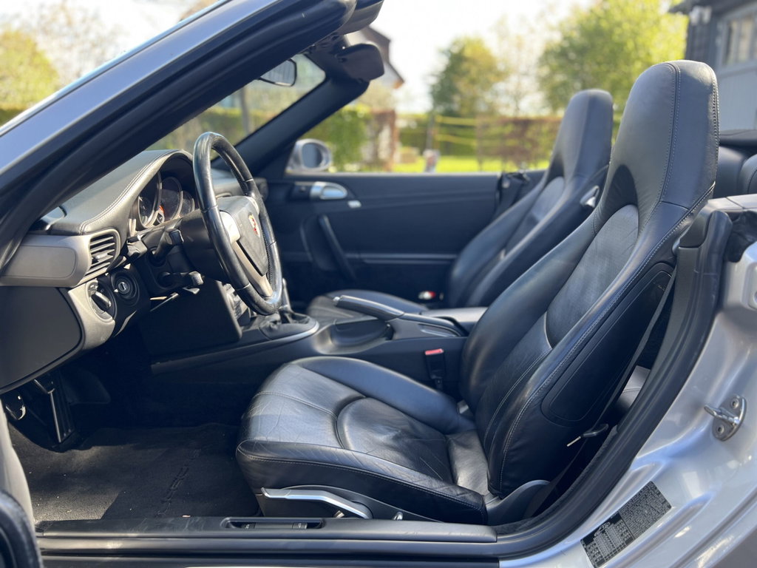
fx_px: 569
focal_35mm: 26
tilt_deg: -12.2
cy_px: 284
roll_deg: +1.0
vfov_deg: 53.1
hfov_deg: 67.3
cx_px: 378
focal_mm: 5.7
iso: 40
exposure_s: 1/233
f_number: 1.5
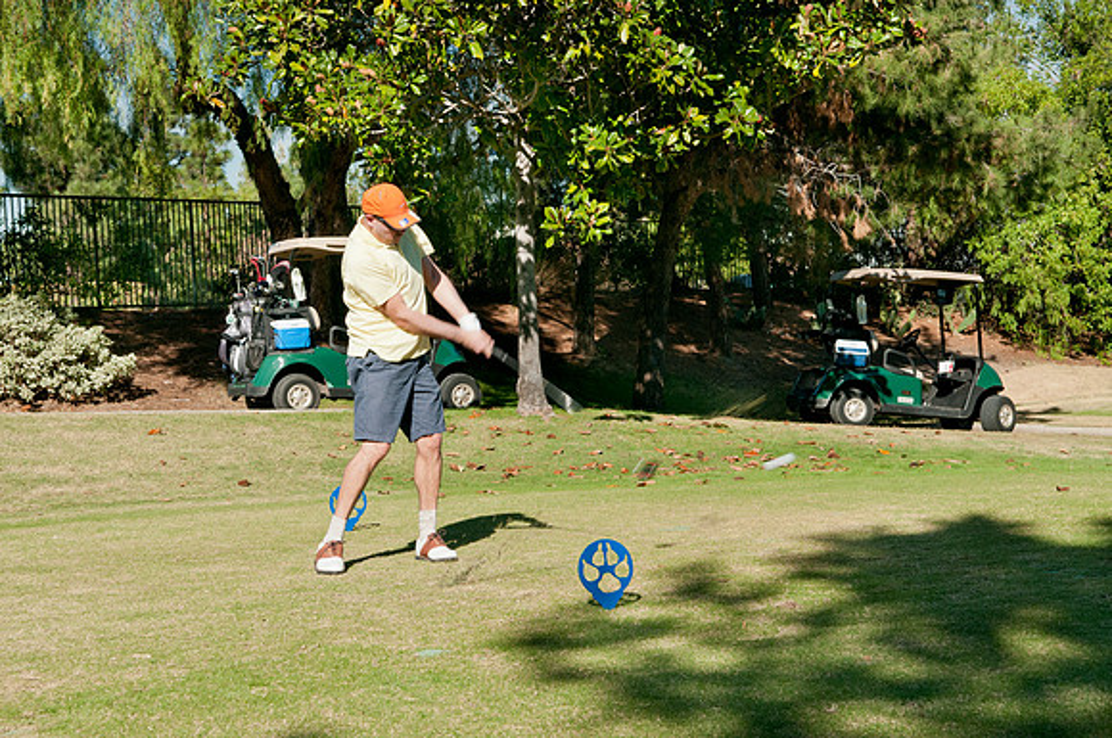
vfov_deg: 23.7
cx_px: 556
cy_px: 369
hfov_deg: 35.1
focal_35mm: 57
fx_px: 1758
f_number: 7.1
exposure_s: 1/200
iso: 200
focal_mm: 38
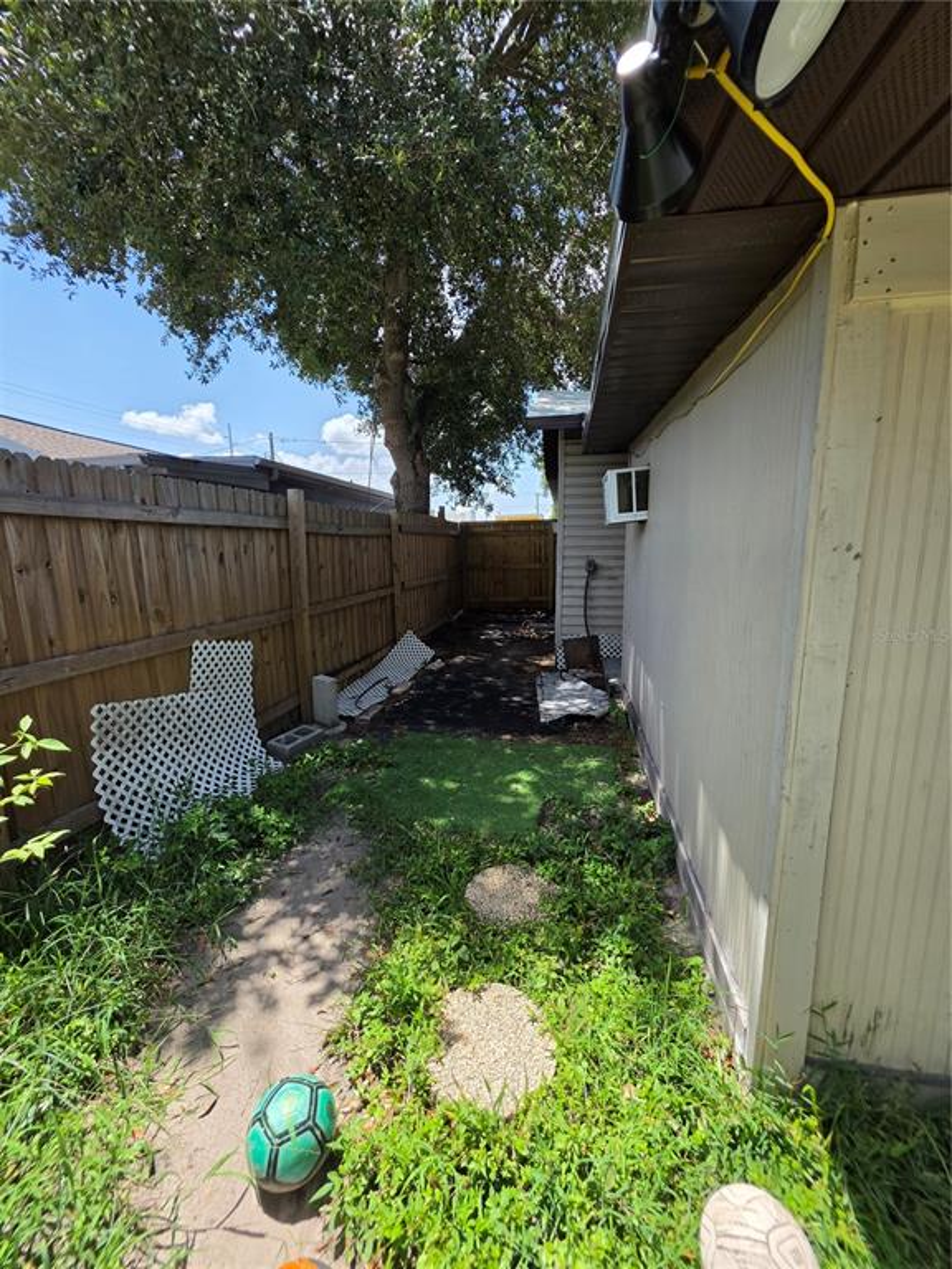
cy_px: 634
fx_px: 477
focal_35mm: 13
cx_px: 476
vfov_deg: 106.2
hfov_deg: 89.9
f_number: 1.9
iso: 32
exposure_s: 1/1024
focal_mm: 2.2
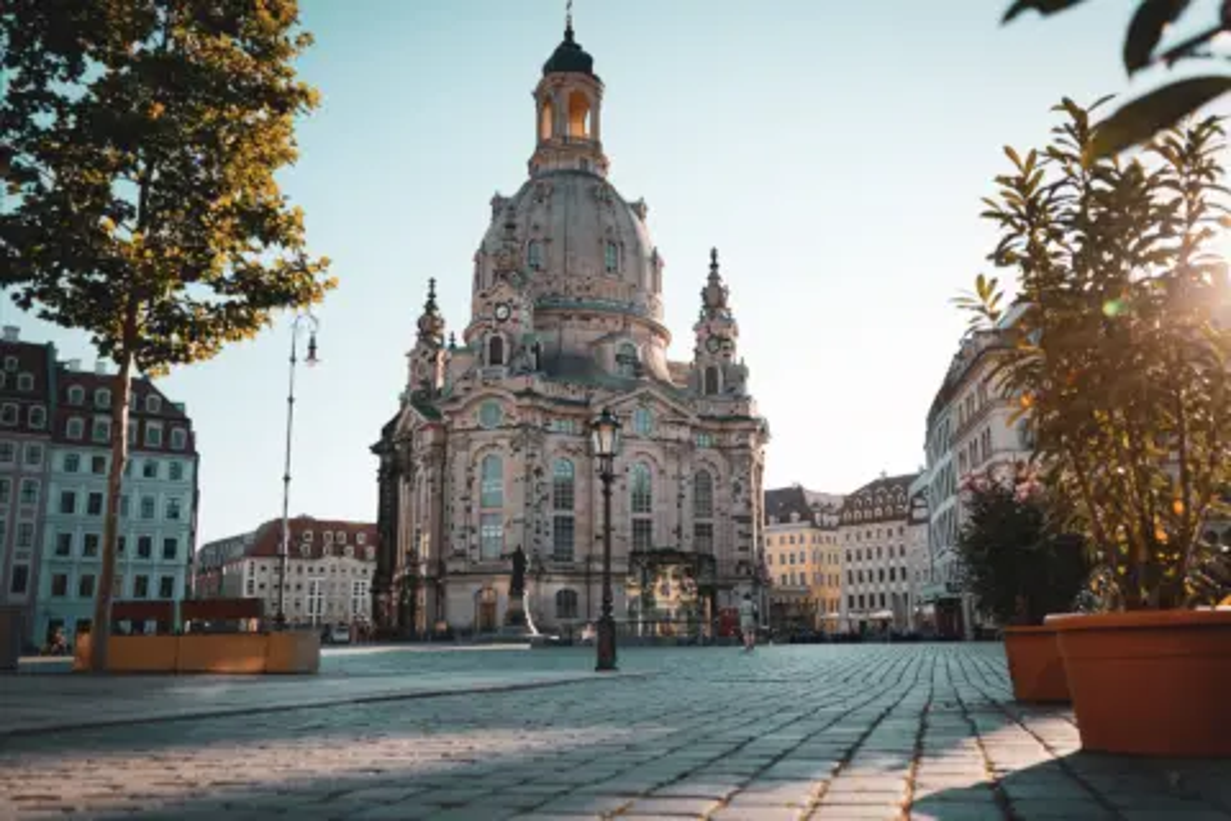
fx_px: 957
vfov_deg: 46.4
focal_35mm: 28
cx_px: 616
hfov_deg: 65.5
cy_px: 410
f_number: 3.5
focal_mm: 28
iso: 100
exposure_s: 1/1000
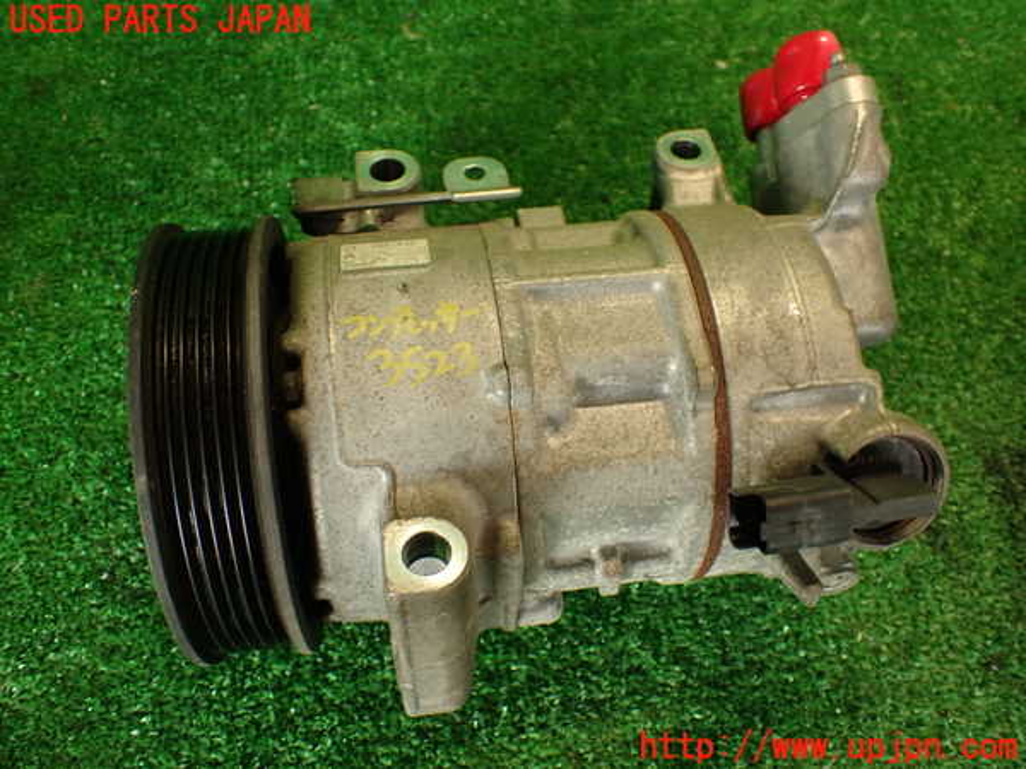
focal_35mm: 32
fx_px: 948
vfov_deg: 44.2
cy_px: 384
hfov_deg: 56.8
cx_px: 513
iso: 200
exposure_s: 1/40
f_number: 2.4
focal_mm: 5.79
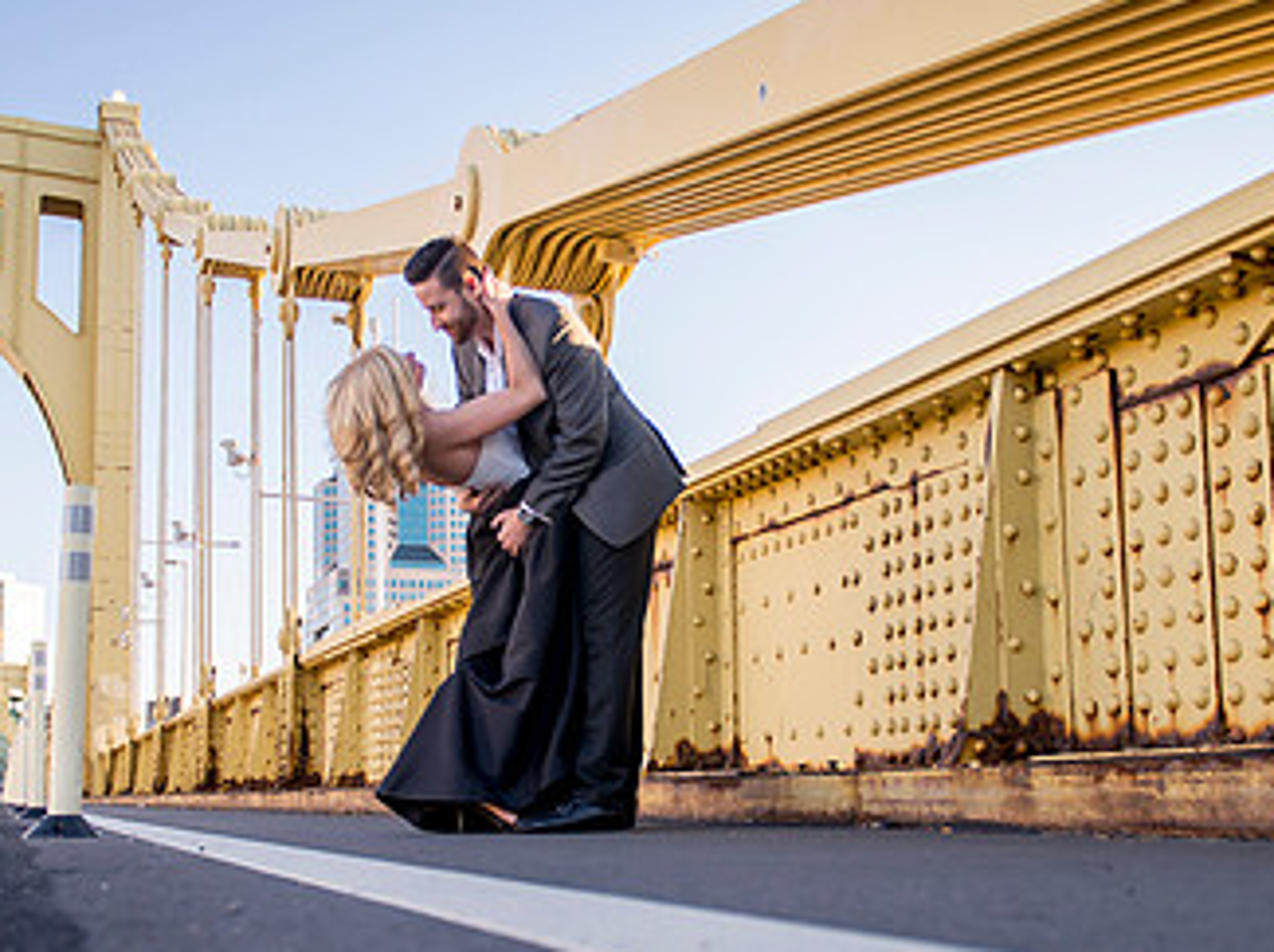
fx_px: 1581
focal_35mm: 43
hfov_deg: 43.9
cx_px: 624
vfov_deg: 33.4
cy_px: 597
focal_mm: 24
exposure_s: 1/640
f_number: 2.8
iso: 200
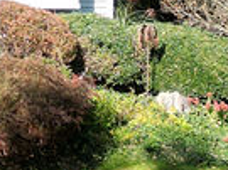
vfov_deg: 7.8
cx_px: -228
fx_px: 1198
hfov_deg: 10.1
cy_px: -182
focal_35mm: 182
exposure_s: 1/1600
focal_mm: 6.72
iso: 130
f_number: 1.7
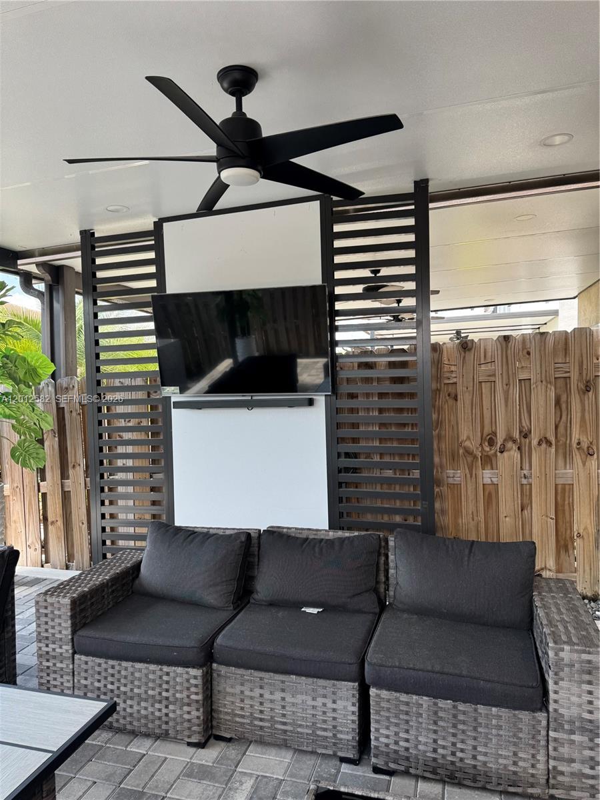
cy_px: 400
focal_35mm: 24
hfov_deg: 56.8
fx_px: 555
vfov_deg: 71.6
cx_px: 300
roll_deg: +0.3
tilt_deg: -1.8
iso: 80
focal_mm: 6.76
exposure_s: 1/315
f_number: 1.78
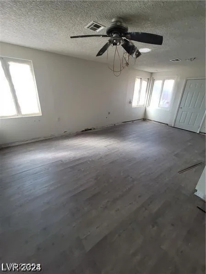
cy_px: 137
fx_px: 103
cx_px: 103
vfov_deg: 106.2
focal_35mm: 13
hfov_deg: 89.9
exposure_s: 1/120
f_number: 2.2
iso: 100
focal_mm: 2.2
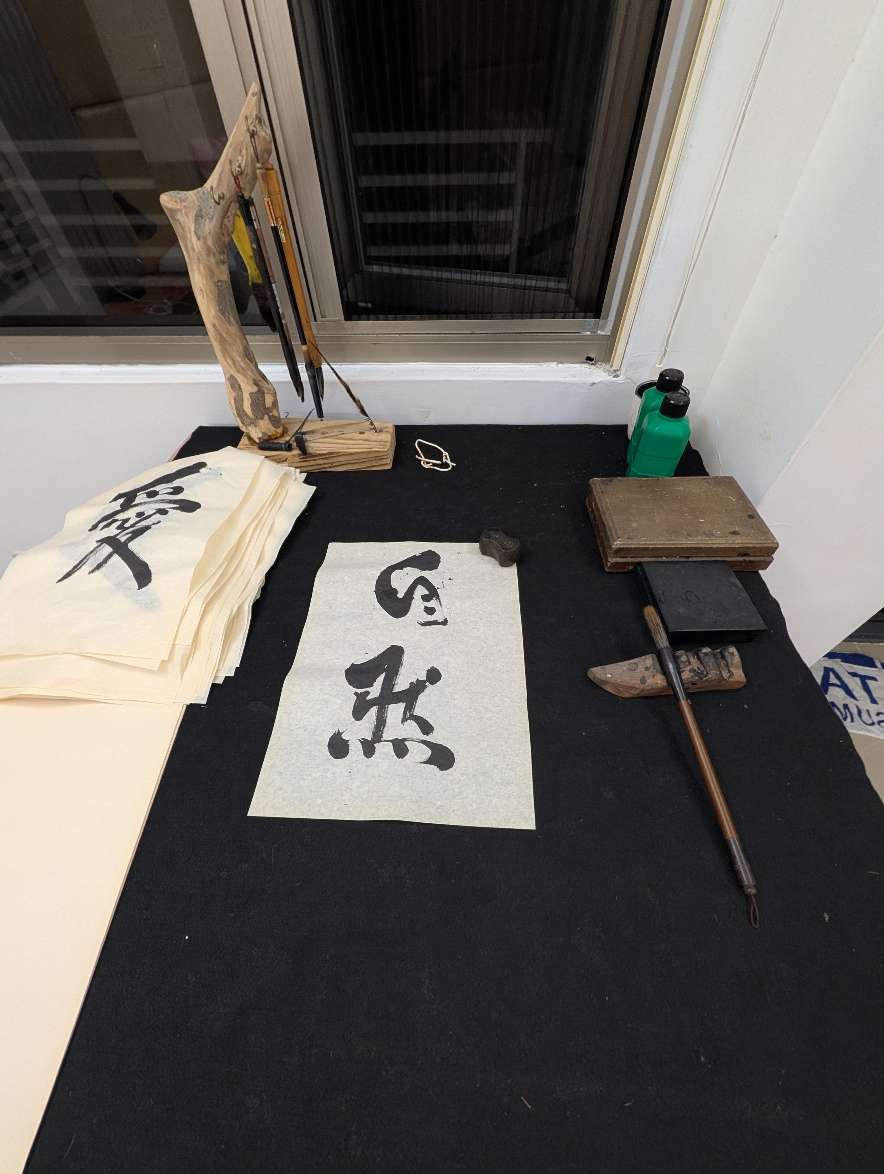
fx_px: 408
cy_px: 587
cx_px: 442
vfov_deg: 110.5
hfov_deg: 94.6
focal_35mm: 12
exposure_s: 1/30
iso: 121
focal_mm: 2.02
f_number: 1.7
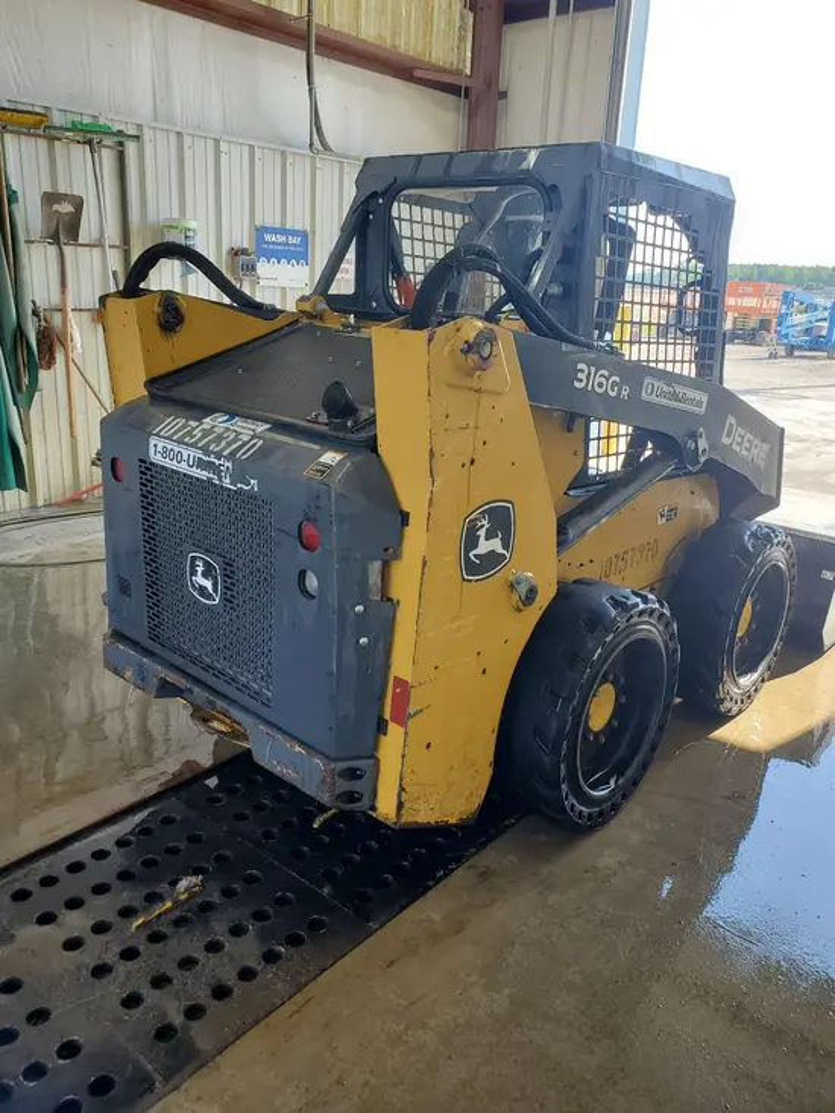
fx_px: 836
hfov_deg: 53.1
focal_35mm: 26
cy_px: 556
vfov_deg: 67.3
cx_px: 418
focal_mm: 4.3
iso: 50
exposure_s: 1/183
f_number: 2.4
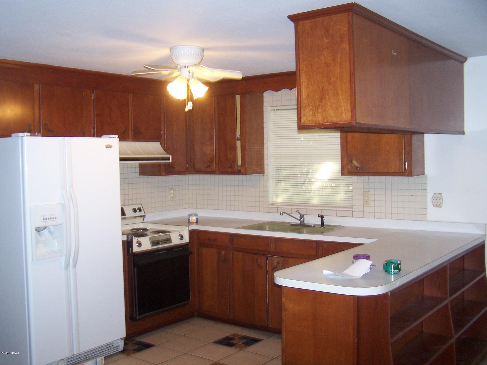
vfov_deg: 37.7
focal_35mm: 38
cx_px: 244
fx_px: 535
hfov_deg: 49.0
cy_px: 182
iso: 140
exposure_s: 1/60
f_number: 2.8
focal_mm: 6.3
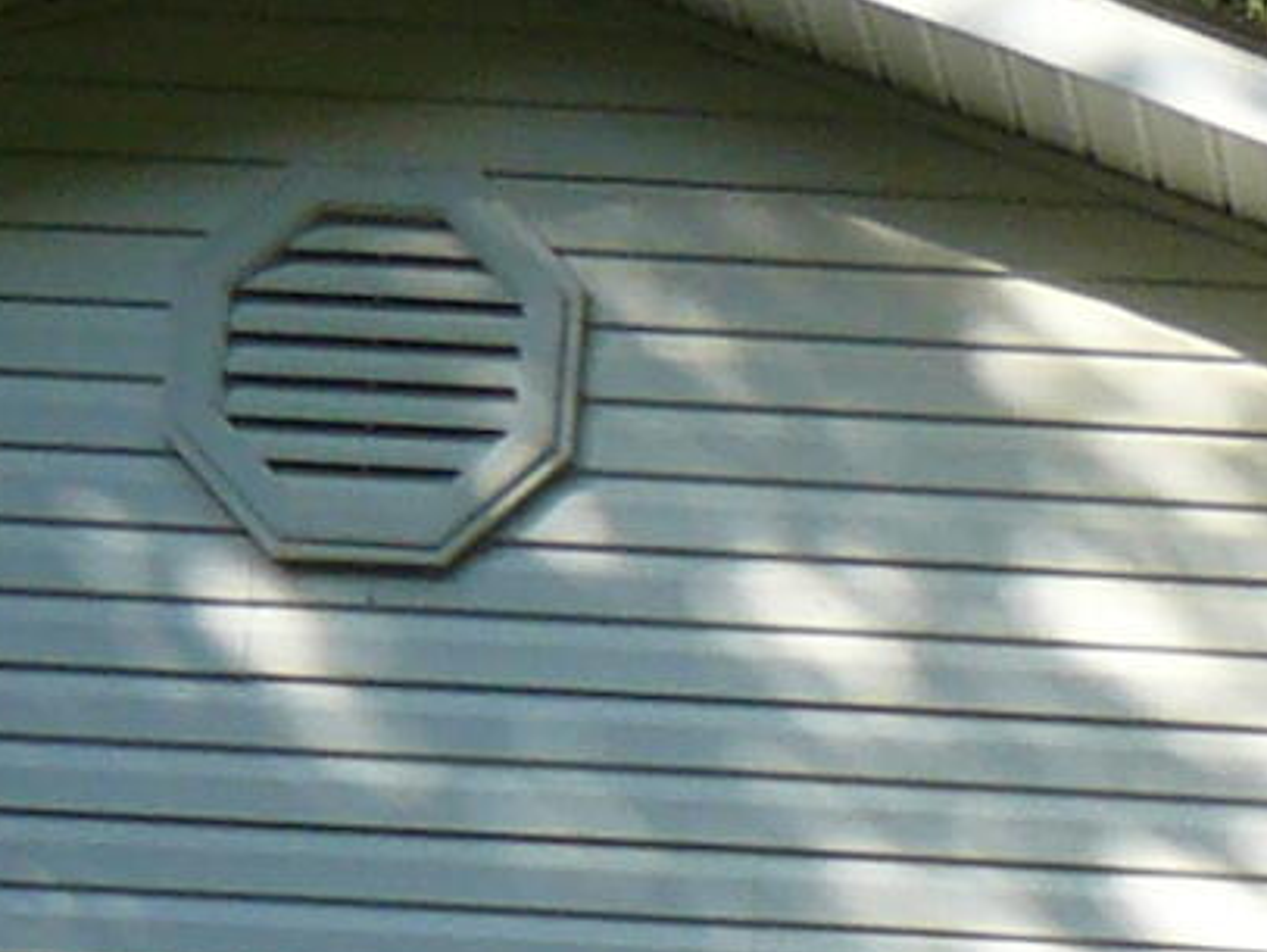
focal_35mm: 266
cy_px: 2260
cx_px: 1663
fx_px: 9742
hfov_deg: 7.4
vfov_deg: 5.4
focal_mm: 6
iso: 100
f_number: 4.5
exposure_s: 1/250
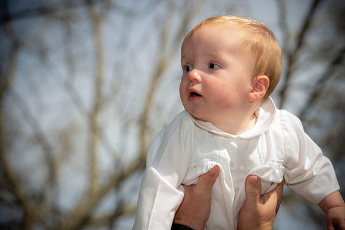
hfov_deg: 14.7
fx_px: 1341
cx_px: 172
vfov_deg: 9.8
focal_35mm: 140
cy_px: 115
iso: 50
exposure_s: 1/250
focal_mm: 140
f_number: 6.3
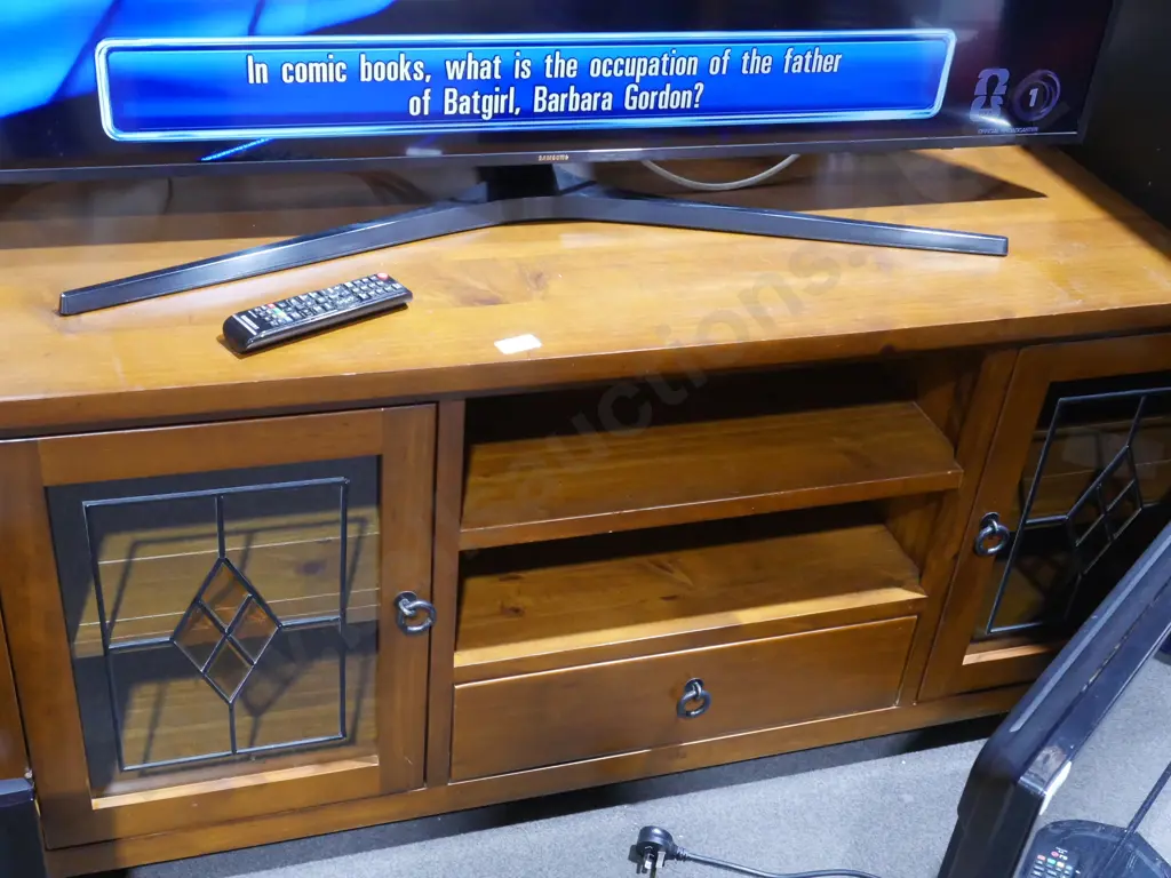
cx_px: 586
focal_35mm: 40
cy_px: 439
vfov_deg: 36.0
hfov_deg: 46.8
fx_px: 1353
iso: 3200
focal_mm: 20
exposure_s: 1/30
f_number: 9
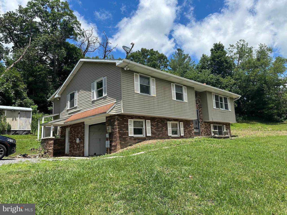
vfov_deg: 56.8
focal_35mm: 24
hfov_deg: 71.6
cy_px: 108
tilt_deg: +10.7
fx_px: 199
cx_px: 144
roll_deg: +2.3
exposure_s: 1/4184
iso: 80
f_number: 1.78
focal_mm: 6.86
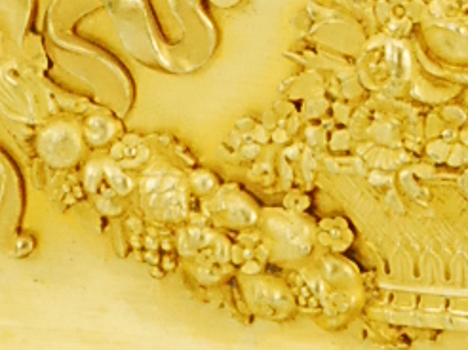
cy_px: -399
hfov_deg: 3.3
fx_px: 7996
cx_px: 563
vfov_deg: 2.5
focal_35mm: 592
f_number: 13
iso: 1250
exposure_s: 1/640
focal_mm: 52
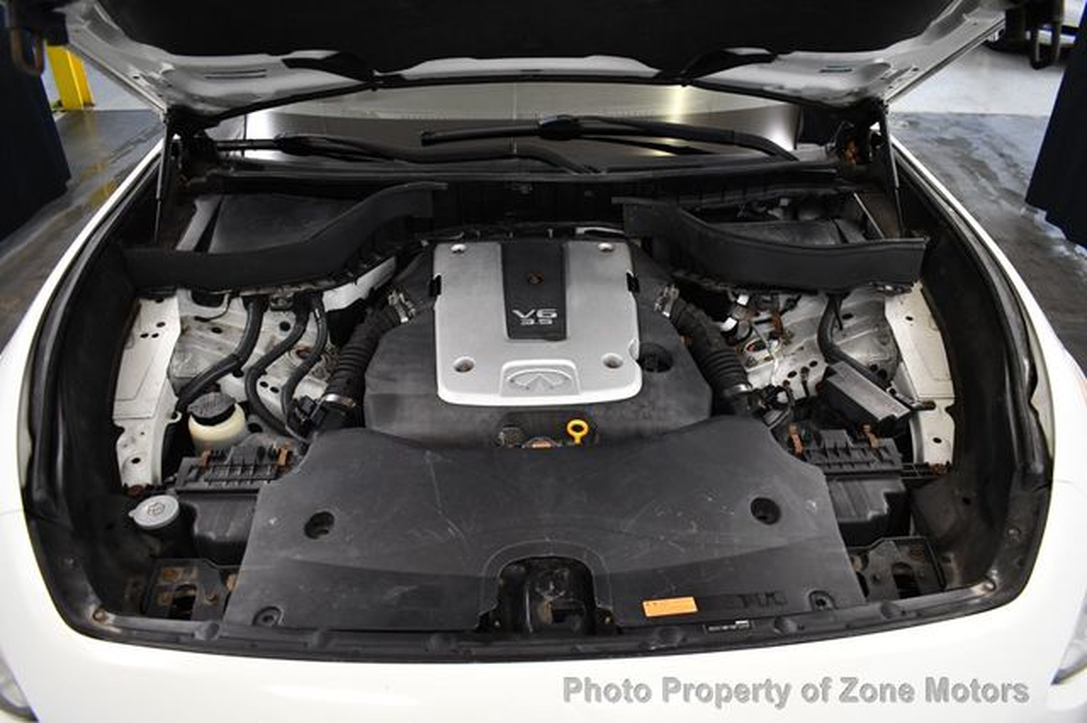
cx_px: 544
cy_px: 362
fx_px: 815
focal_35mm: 27
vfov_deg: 47.9
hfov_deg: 67.4
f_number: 3.5
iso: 1600
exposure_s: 1/125
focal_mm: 18
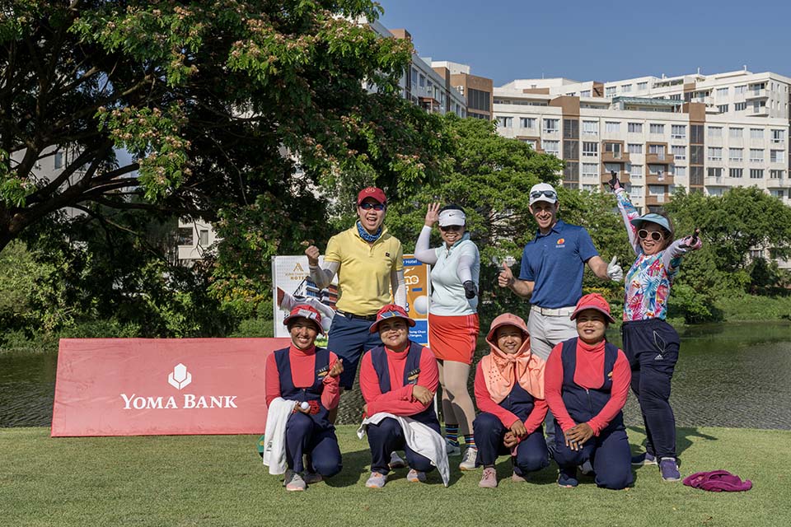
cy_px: 264
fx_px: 901
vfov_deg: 32.6
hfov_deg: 47.4
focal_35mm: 41
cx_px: 396
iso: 320
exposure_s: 1/800
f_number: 8
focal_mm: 41
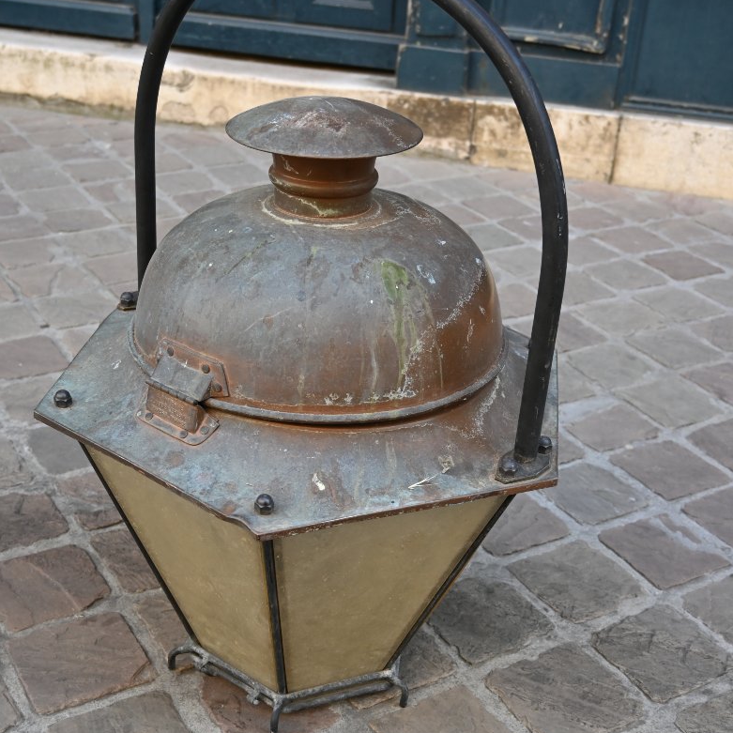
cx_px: 359
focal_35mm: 48
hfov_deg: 35.4
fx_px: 1149
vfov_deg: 35.3
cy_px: 435
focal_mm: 24.5
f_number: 4
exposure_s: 1/250
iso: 280
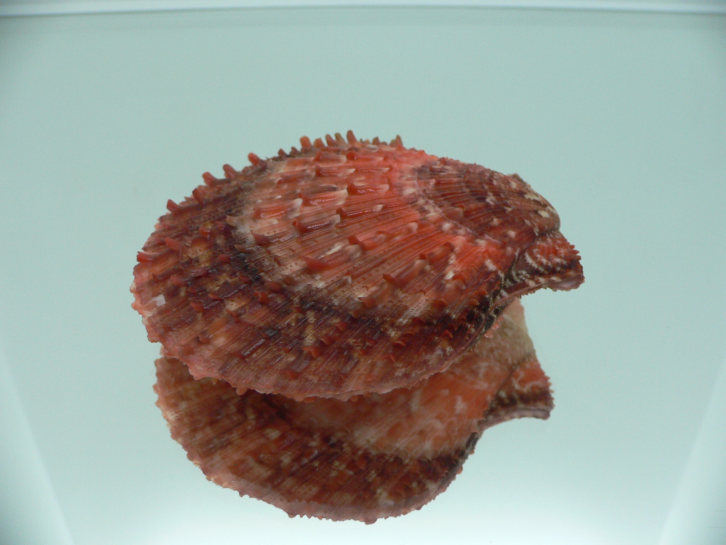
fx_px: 734
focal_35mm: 35
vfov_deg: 40.7
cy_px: 272
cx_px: 363
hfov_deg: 52.6
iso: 150
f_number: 2.8
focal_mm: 4.6
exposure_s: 1/60
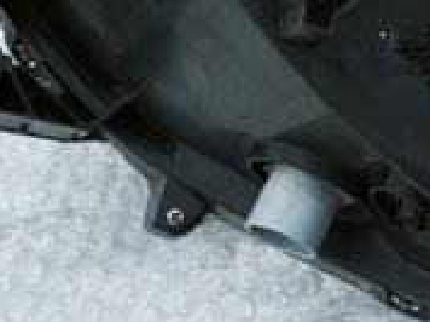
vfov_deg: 11.6
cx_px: 650
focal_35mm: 126
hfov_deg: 14.6
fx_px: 1563
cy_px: -39
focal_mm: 5.35
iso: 640
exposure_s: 1/40
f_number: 1.7
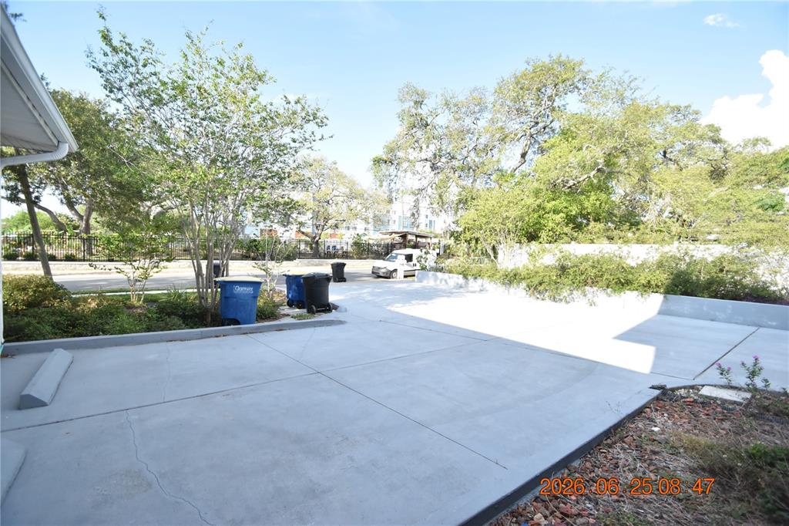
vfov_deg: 77.3
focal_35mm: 15
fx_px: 329
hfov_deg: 100.4
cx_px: 394
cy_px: 263
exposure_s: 1/2000
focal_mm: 10
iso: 800
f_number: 3.5
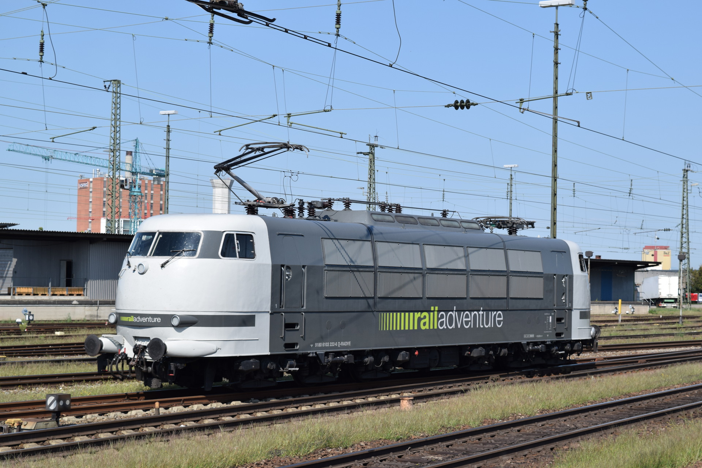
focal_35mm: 72
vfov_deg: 18.9
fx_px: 1404
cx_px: 351
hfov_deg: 28.1
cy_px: 234
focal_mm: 48
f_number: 11
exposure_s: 1/500
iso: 200
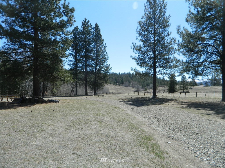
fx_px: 162
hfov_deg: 69.4
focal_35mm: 25
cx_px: 112
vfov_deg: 54.9
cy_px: 84
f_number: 3.1
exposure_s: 1/800
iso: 80
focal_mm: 4.5
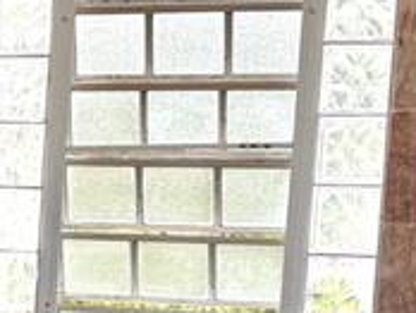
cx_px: -270
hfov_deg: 13.0
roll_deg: -0.7
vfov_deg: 10.3
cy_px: 416
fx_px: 1697
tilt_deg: -8.2
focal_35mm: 141
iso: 80
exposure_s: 1/535
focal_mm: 6.76
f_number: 1.78
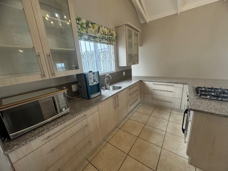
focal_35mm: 14
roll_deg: +4.1
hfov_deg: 102.1
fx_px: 92
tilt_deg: -14.4
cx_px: 114
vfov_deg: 85.7
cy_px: 86
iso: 250
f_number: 2.2
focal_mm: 2.22
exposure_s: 1/100
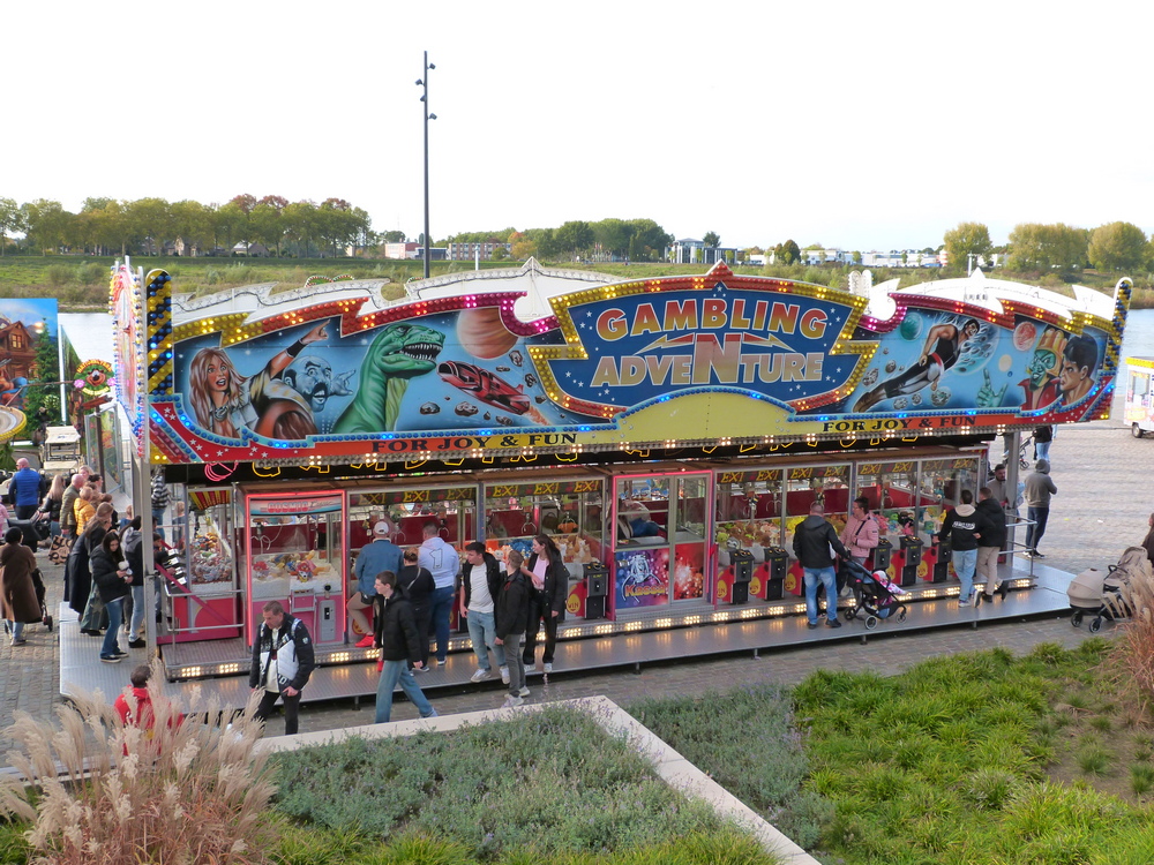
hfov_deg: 50.1
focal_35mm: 37
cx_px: 577
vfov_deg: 38.7
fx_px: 1233
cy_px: 432
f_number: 4
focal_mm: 6.5
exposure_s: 1/125
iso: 160
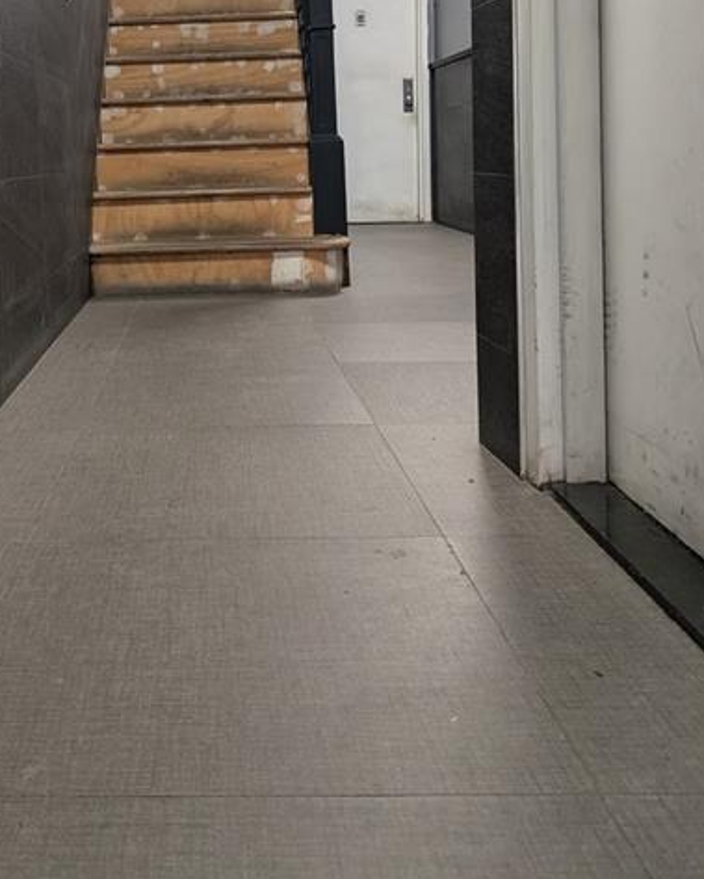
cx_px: 180
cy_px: 173
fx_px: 989
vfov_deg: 45.4
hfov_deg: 38.2
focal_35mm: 38
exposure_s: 1/30
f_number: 1.7
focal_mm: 4.53
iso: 163
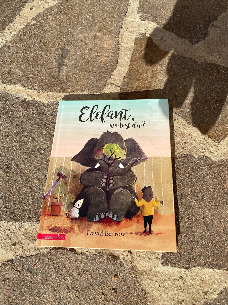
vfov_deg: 67.3
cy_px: 152
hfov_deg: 53.1
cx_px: 114
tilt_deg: -64.8
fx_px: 228
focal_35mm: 26
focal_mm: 4.25
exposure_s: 1/2183
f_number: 1.8
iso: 32
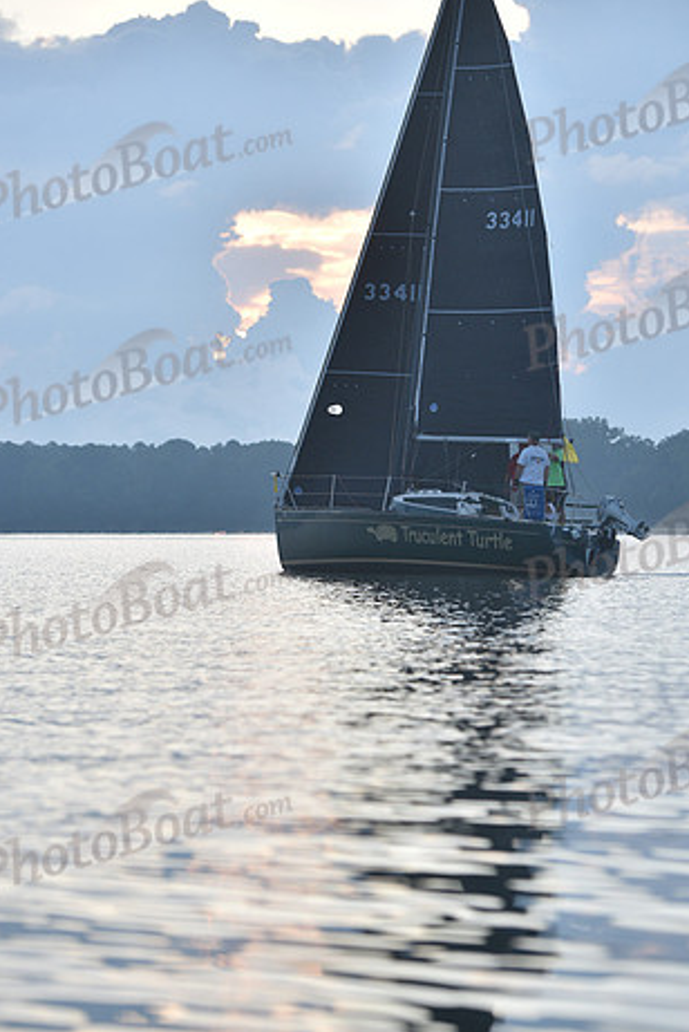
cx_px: 408
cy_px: 461
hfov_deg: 10.4
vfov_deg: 15.5
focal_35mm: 132
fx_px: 3784
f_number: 3.5
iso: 320
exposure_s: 1/800
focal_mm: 105
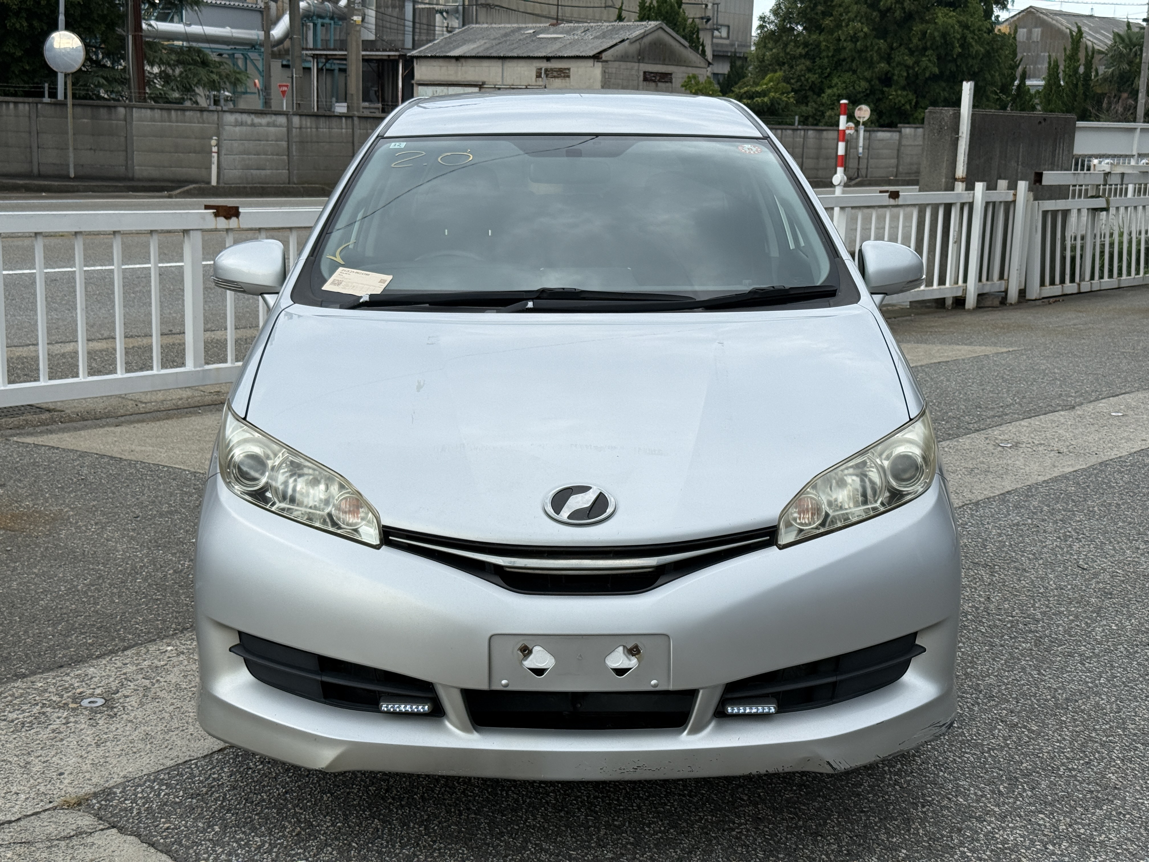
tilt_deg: -10.3
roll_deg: -2.2
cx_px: 574
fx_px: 1593
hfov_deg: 39.7
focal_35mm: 48
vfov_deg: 30.3
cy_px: 431
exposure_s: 1/1980
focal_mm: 6.76
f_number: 1.78
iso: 64
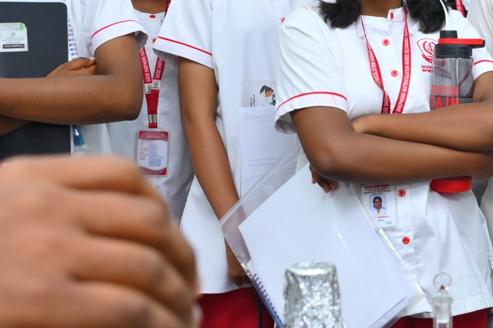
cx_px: 518
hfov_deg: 26.0
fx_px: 999
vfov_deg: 18.6
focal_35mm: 73
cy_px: 93
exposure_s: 1/160
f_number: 4.5
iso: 1000
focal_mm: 24
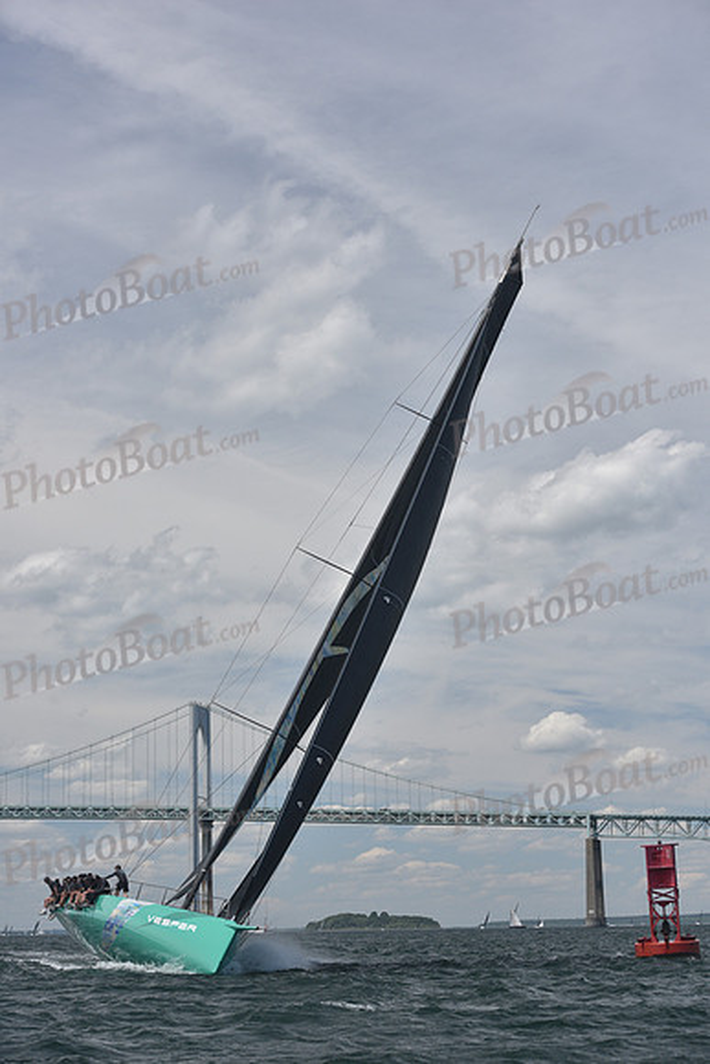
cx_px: 355
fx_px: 2069
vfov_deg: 28.8
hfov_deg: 19.5
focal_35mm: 70
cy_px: 532
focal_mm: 70
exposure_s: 1/800
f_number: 7.1
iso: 320
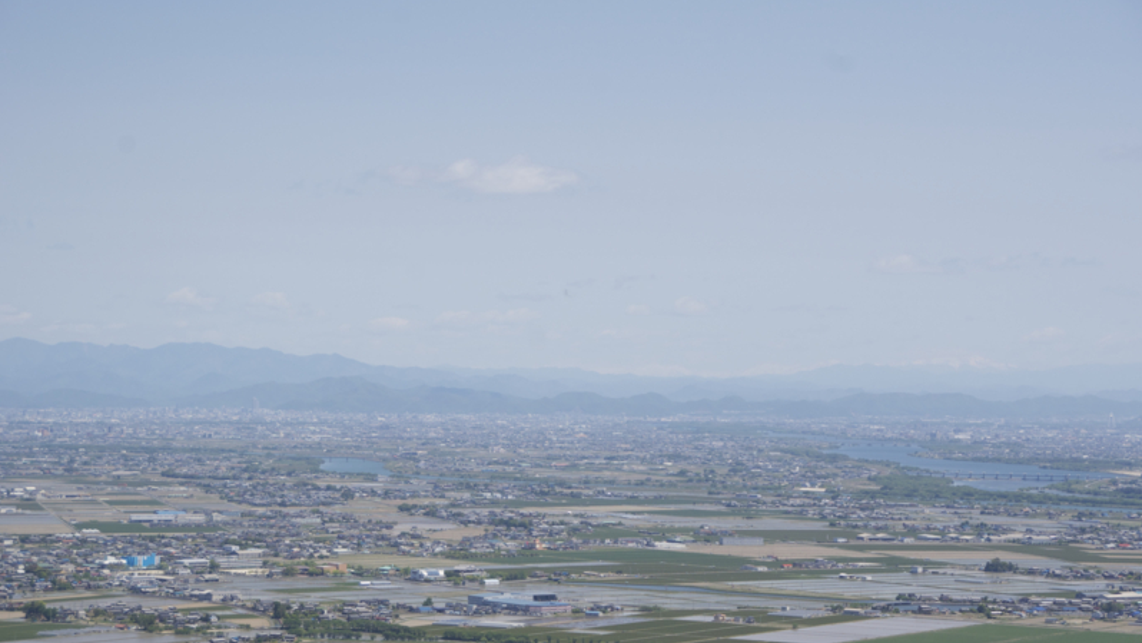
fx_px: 3240
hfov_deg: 20.0
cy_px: 330
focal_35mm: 107
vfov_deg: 11.3
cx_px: 571
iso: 200
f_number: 7.1
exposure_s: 1/1000
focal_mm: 68
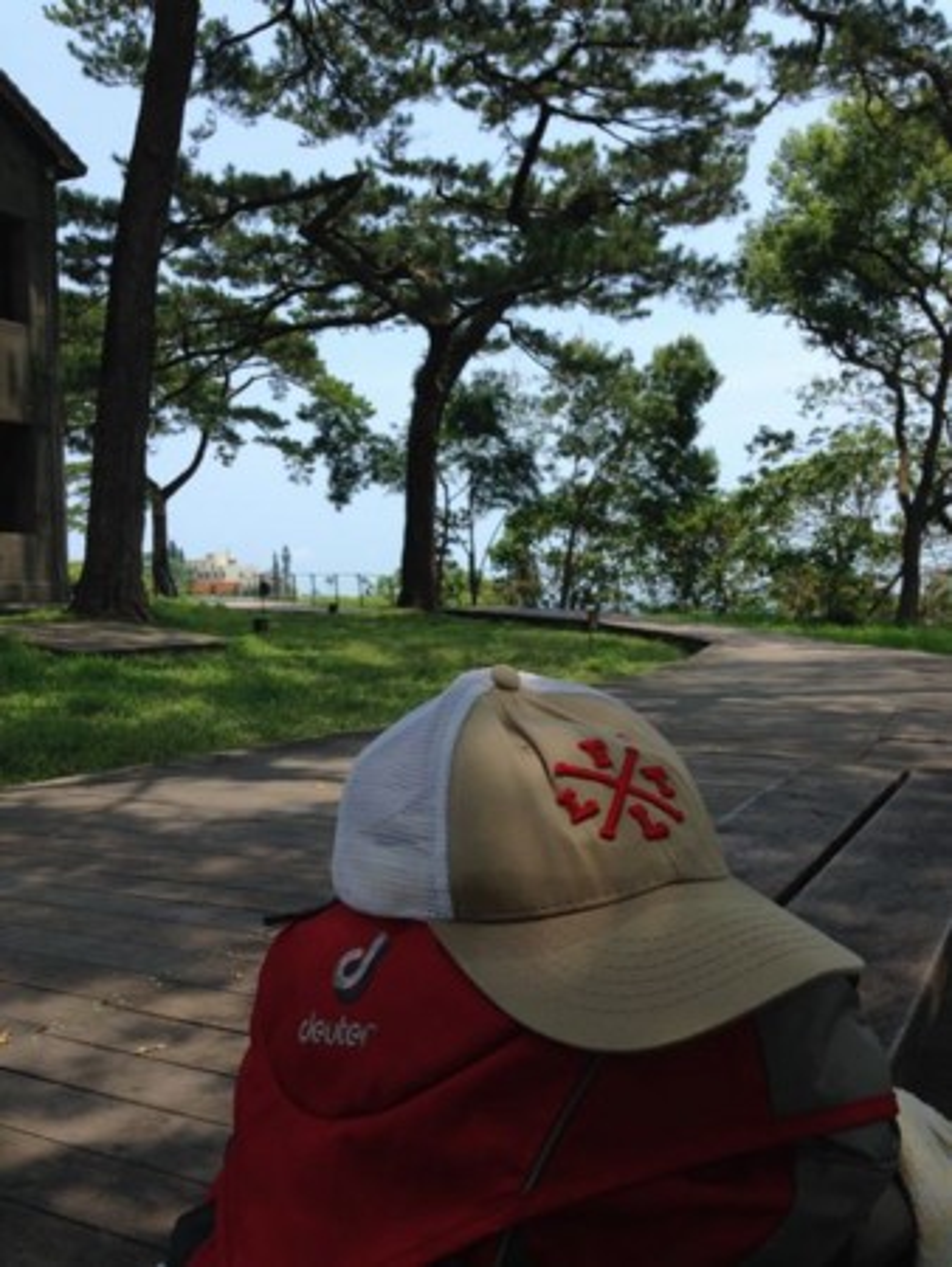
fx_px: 1209
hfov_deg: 43.0
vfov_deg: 55.3
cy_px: 634
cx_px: 476
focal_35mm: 33
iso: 50
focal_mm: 4.12
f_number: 2.4
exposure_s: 1/1063
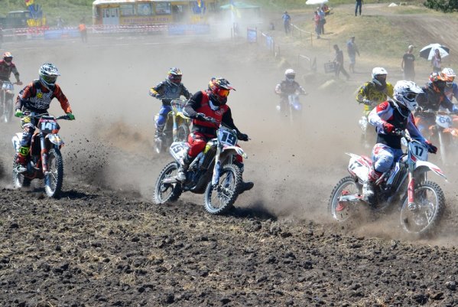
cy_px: 154
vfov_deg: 16.6
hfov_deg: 24.6
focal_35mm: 82
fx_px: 1051
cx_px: 229
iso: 400
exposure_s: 1/1600
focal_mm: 55
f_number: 6.3
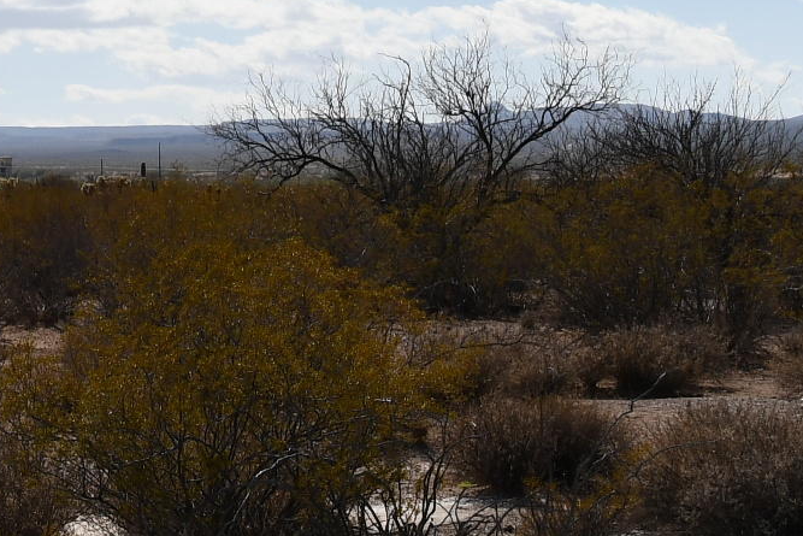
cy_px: 287
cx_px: -364
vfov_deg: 8.2
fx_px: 3726
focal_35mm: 167
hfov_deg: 11.8
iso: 100
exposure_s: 1/400
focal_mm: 27
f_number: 10
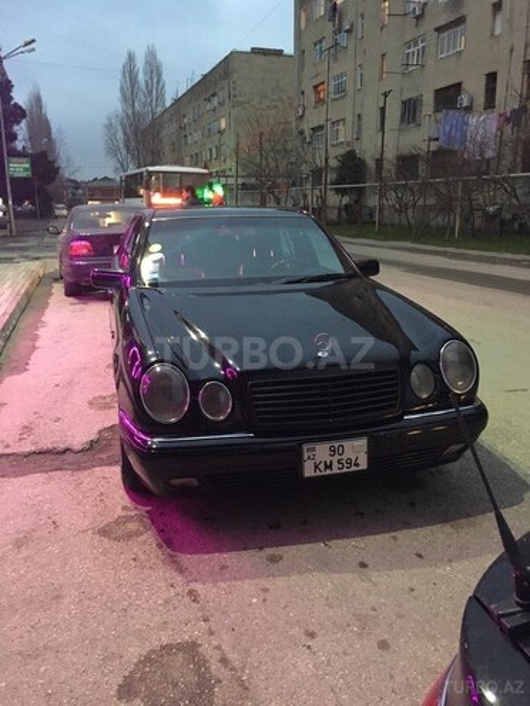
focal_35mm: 29
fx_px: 592
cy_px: 353
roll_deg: +1.0
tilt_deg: -14.0
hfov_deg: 48.2
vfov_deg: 61.7
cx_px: 265
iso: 400
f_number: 2.2
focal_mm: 4.15
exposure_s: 1/17
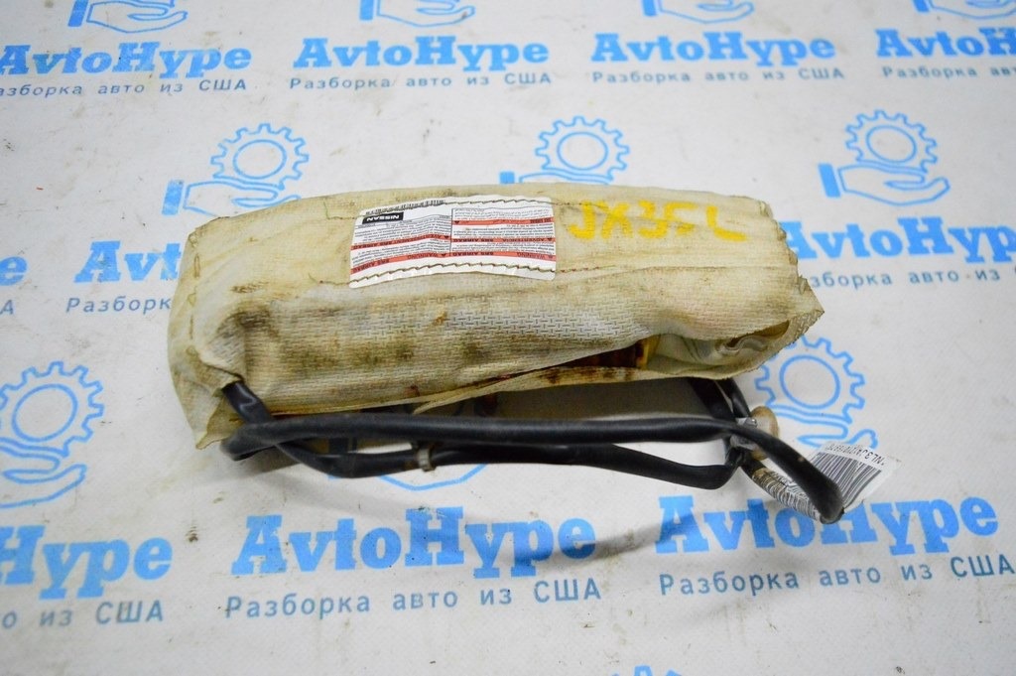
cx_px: 508
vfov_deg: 43.5
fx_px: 846
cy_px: 338
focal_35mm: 30
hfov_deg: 62.0
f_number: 3.5
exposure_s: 1/1000
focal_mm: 20
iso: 6400
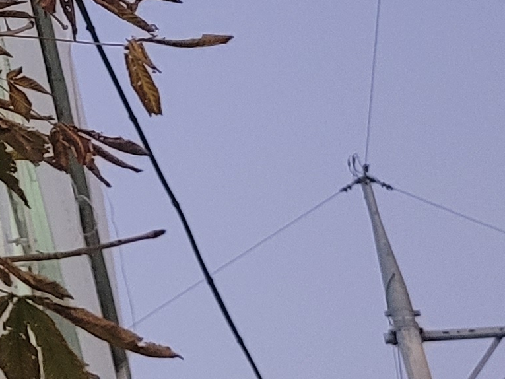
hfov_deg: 12.0
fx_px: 1999
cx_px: -652
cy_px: -250
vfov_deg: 10.3
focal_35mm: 137
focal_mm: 5.4
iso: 400
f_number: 1.8
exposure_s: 1/40
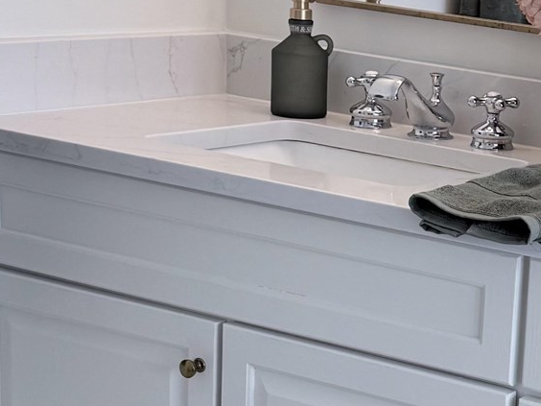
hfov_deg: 18.8
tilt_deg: -13.5
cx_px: 678
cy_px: 285
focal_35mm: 98
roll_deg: -5.9
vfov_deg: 15.0
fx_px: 1532
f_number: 1.78
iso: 50
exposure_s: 1/136
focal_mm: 6.76
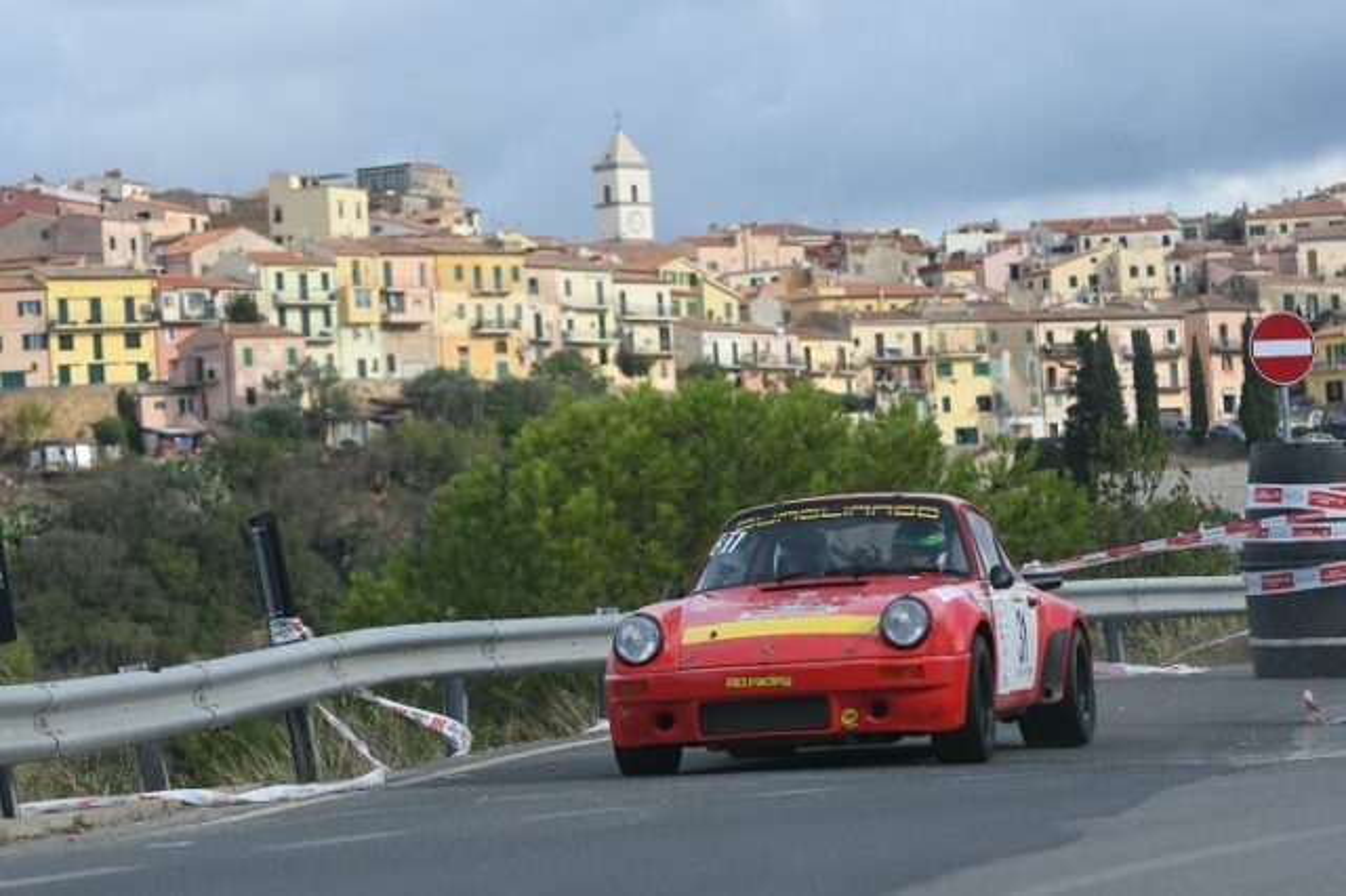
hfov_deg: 11.8
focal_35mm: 174
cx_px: 673
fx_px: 6502
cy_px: 448
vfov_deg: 7.9
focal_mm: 116
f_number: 4.5
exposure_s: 1/1600
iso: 400
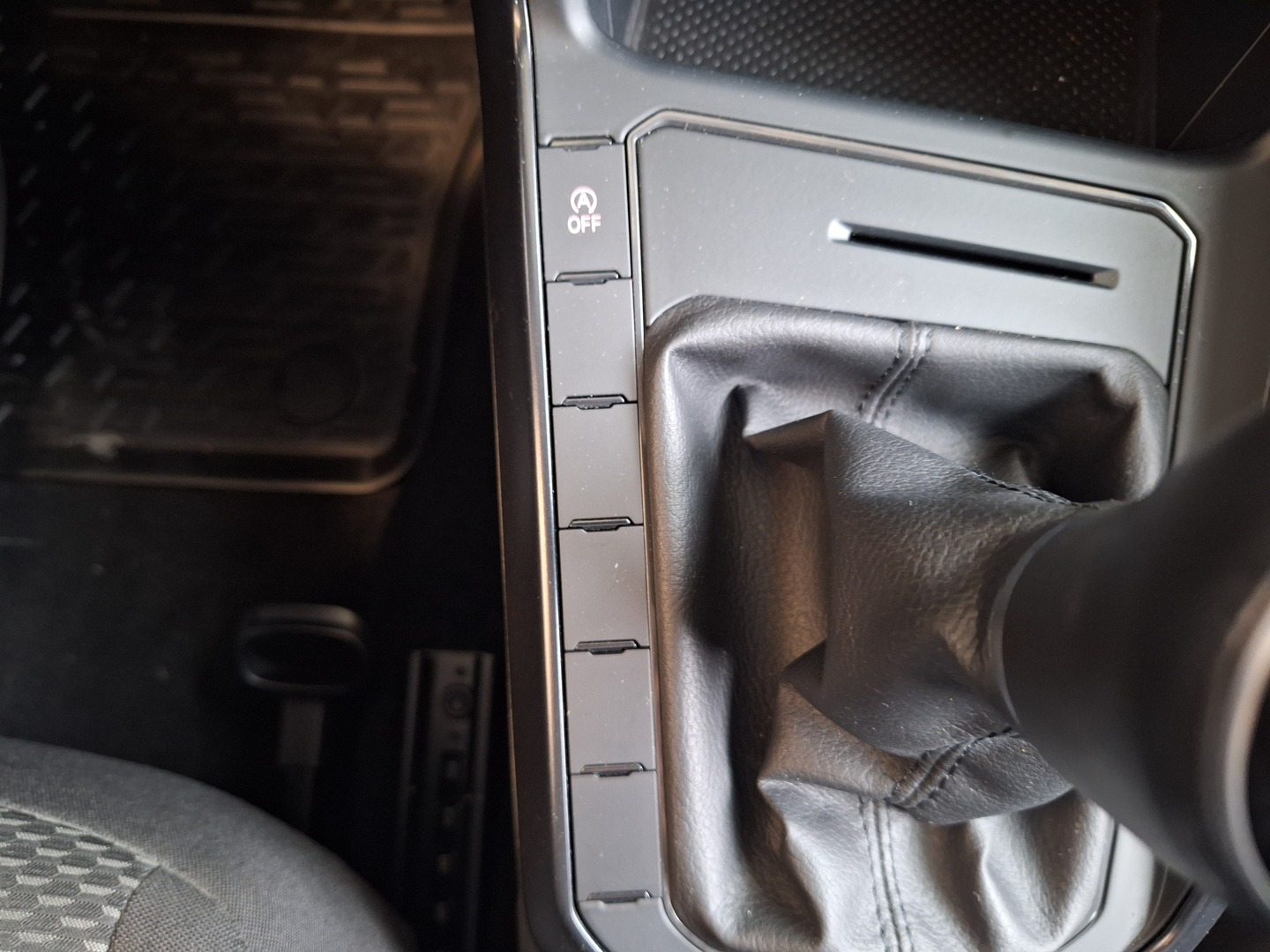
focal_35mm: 23
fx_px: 844
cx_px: 635
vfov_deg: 58.9
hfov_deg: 73.9
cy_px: 476
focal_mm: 5.54
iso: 500
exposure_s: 1/20
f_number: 1.8
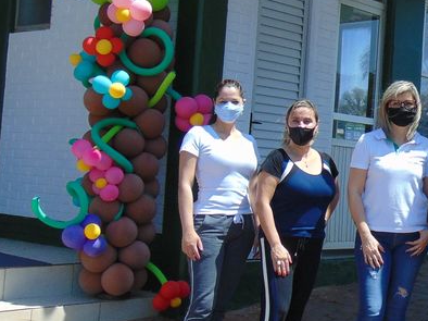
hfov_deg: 28.3
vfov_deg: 22.6
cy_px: 143
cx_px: 414
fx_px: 803
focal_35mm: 65
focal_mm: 4.5
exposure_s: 1/800
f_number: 3
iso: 80
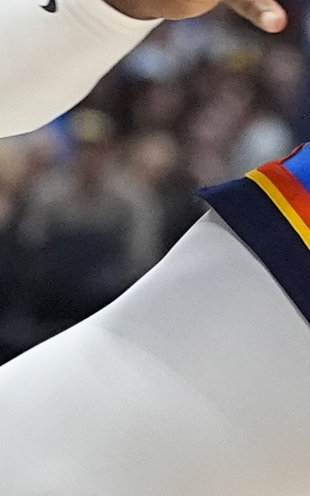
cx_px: 58
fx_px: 7896
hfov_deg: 2.2
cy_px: -227
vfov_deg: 3.6
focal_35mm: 584
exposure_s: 1/1600
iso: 4000
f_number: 3.2
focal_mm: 70
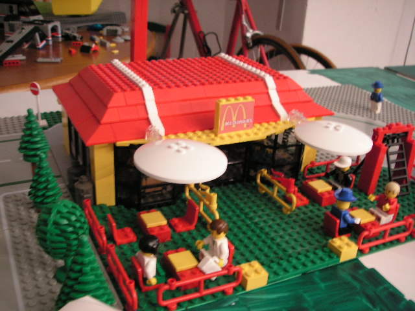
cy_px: 156
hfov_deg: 49.0
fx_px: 456
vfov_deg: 37.7
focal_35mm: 38
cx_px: 208
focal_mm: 6.3
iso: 100
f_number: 3.3
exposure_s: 1/10
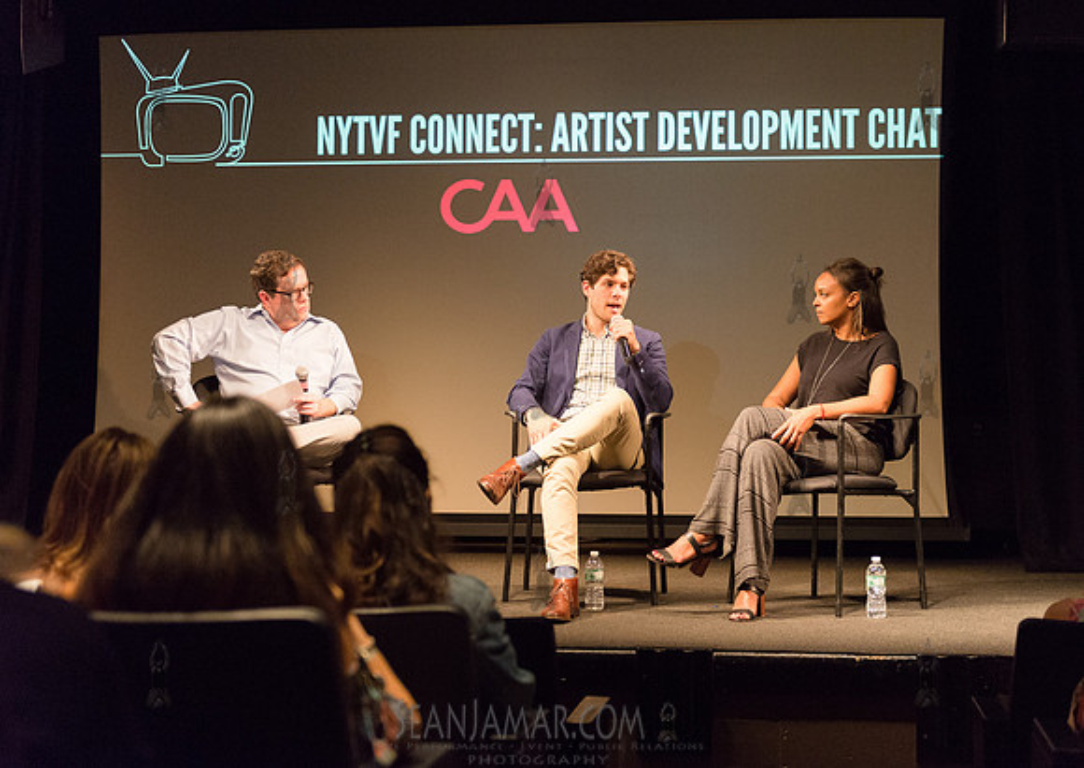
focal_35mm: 57
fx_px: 1755
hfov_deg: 34.3
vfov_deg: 24.7
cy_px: 374
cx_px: 626
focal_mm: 50
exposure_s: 1/200
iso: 4000
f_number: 2.8
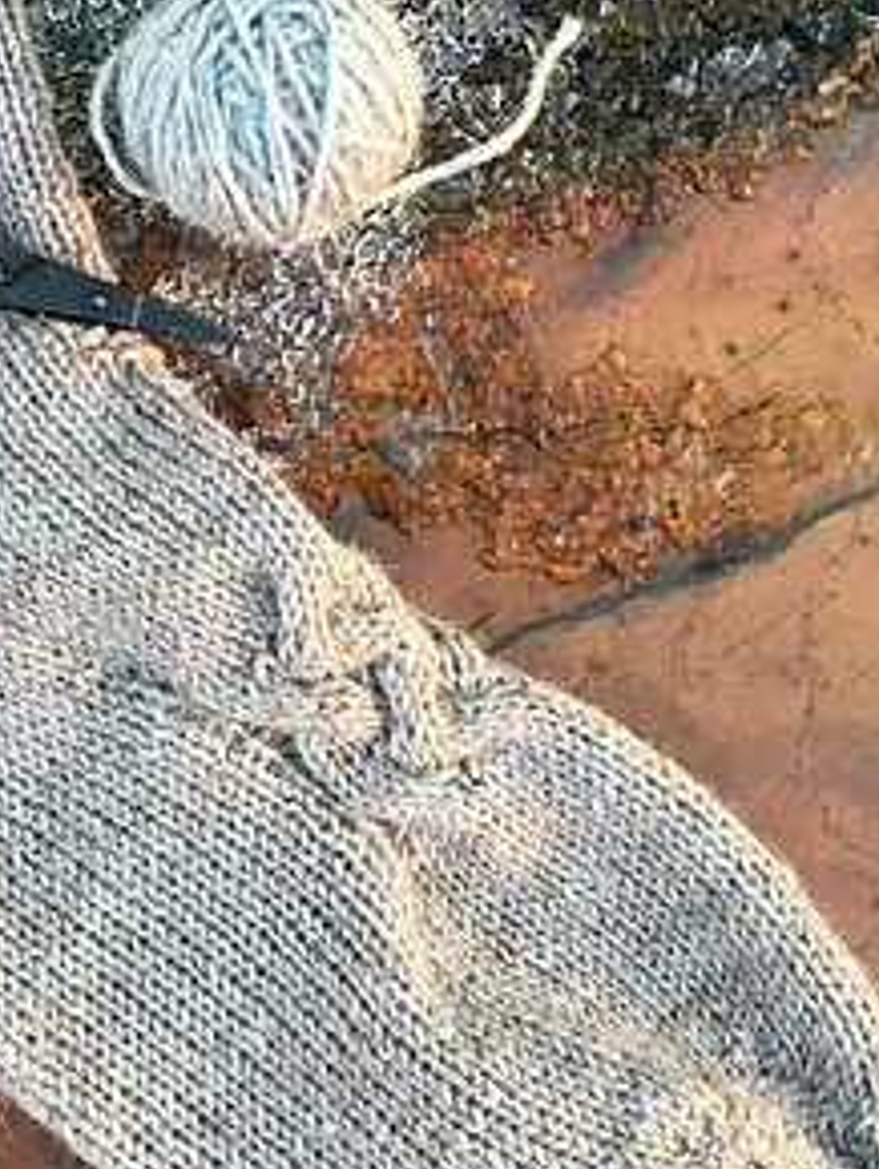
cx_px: 77
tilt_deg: -84.5
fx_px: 2164
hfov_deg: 22.4
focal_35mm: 64
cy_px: 322
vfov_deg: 29.9
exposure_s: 1/33
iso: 32
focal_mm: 4.15
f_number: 2.2
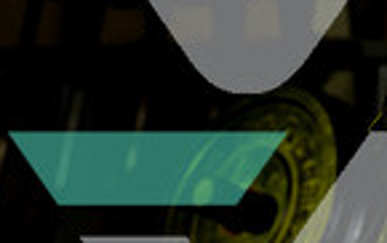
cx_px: 697
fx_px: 2576
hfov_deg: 8.3
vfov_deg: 5.4
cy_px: -49
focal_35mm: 244
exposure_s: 1/250
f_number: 5.6
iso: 250
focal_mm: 60
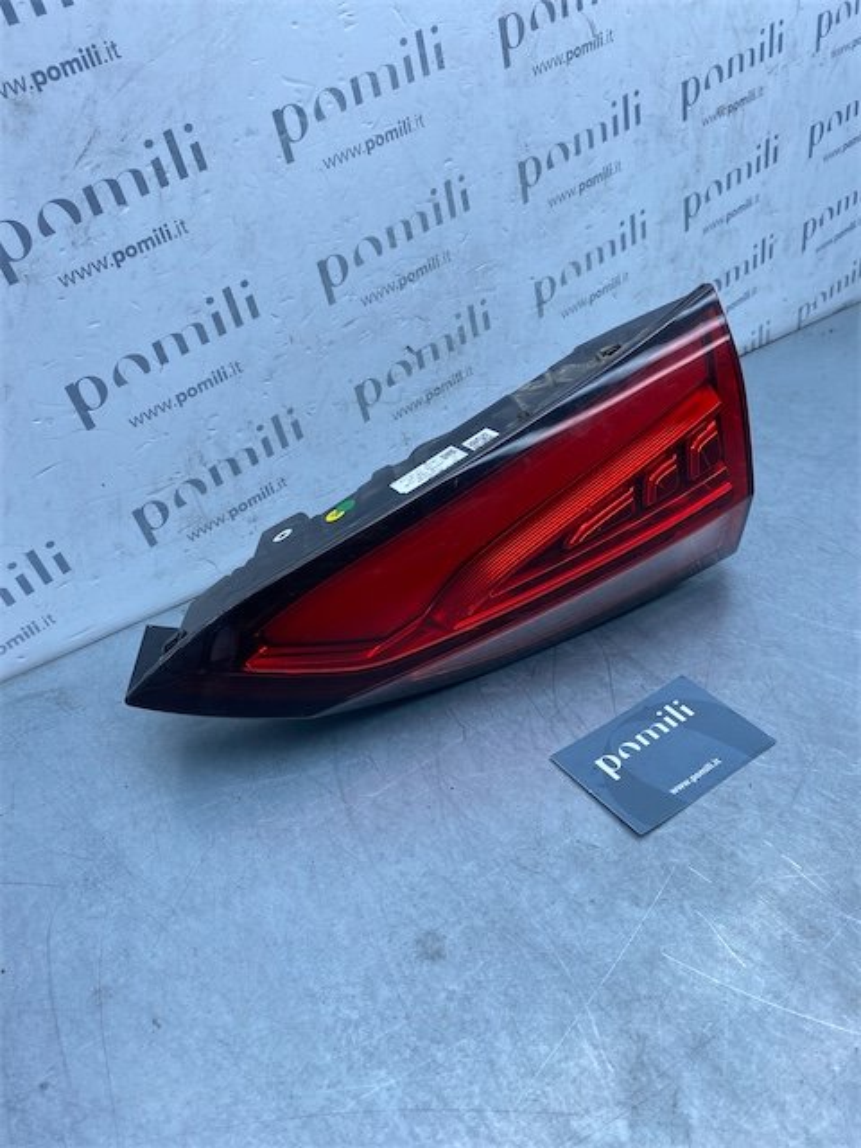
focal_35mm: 26
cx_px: 430
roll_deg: +3.7
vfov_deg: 67.3
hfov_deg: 53.1
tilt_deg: -33.5
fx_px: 862
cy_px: 574
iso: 32
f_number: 1.8
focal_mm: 4.25
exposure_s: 1/693
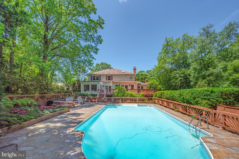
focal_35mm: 14
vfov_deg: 81.2
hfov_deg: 104.3
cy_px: 80
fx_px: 93
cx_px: 120
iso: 200
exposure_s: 1/2000
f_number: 8
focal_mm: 14
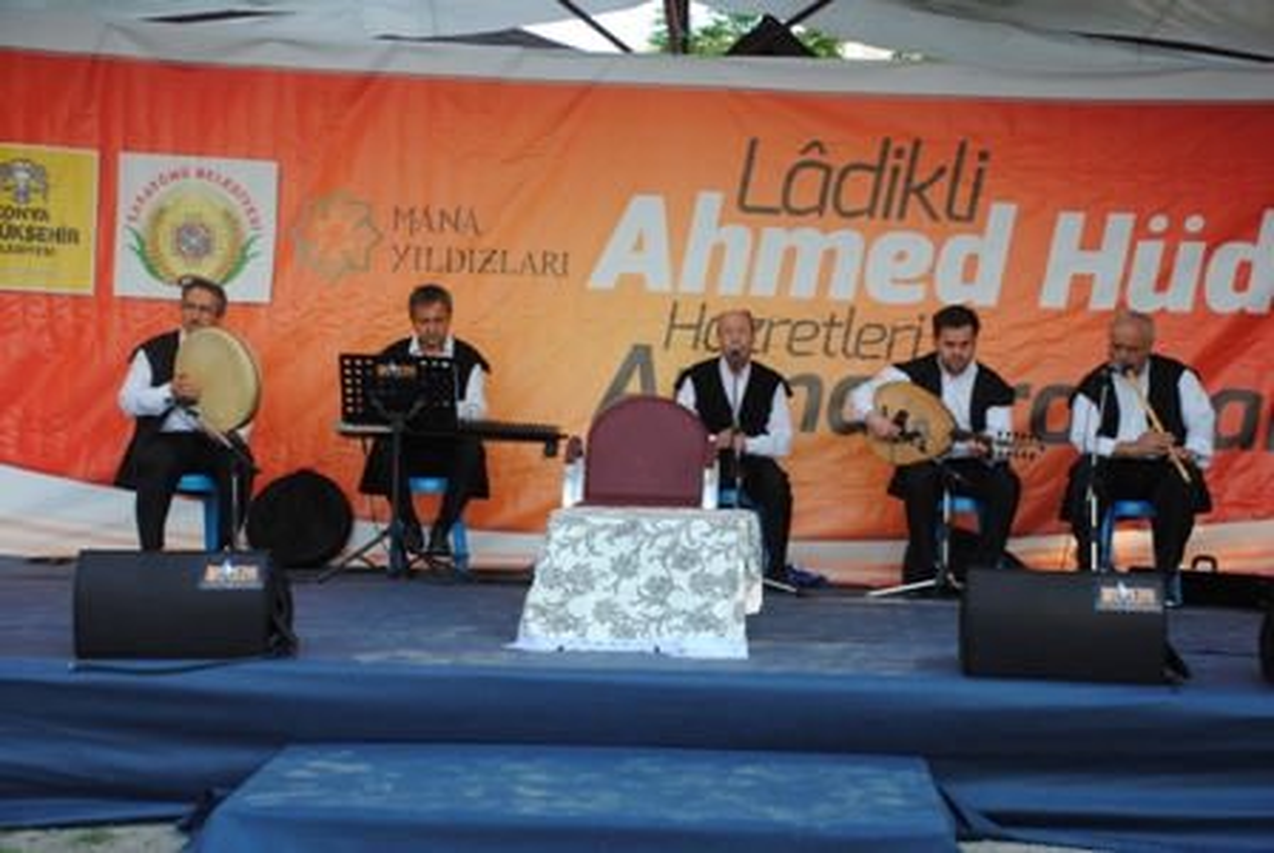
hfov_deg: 30.5
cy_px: 426
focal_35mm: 66
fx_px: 2339
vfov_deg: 20.7
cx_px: 637
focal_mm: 44
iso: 200
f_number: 5
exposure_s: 1/100
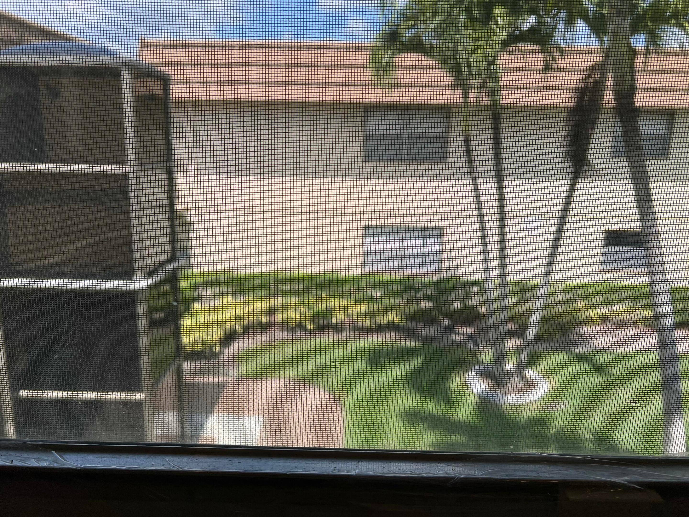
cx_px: 344
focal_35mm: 26
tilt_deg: -12.4
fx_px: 518
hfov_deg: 67.3
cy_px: 258
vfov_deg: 53.1
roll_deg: -1.1
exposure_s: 1/2513
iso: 50
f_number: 1.5
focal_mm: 5.7
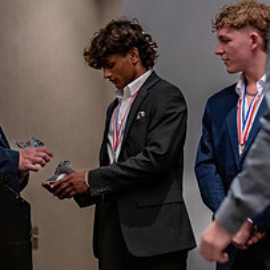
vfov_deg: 13.4
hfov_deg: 13.4
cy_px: 180
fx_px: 1147
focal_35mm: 130
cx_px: 142
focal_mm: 50
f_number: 1.6
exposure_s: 1/320
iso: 1600
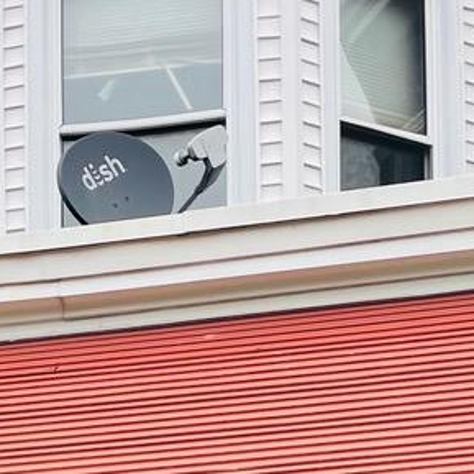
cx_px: -43
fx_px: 1890
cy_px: 905
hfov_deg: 14.0
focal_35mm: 122
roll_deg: +0.5
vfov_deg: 12.7
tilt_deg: +6.4
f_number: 1.6
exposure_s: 1/319
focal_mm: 4.2
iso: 32
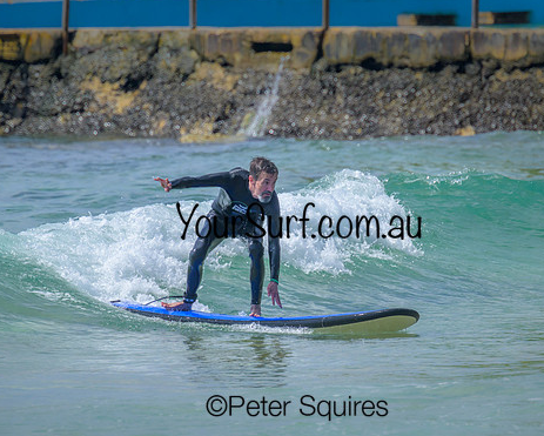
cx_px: 285
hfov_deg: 2.0
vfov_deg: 1.6
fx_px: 15756
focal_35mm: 978
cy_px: 202
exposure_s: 1/2000
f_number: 11
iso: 800
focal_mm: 800
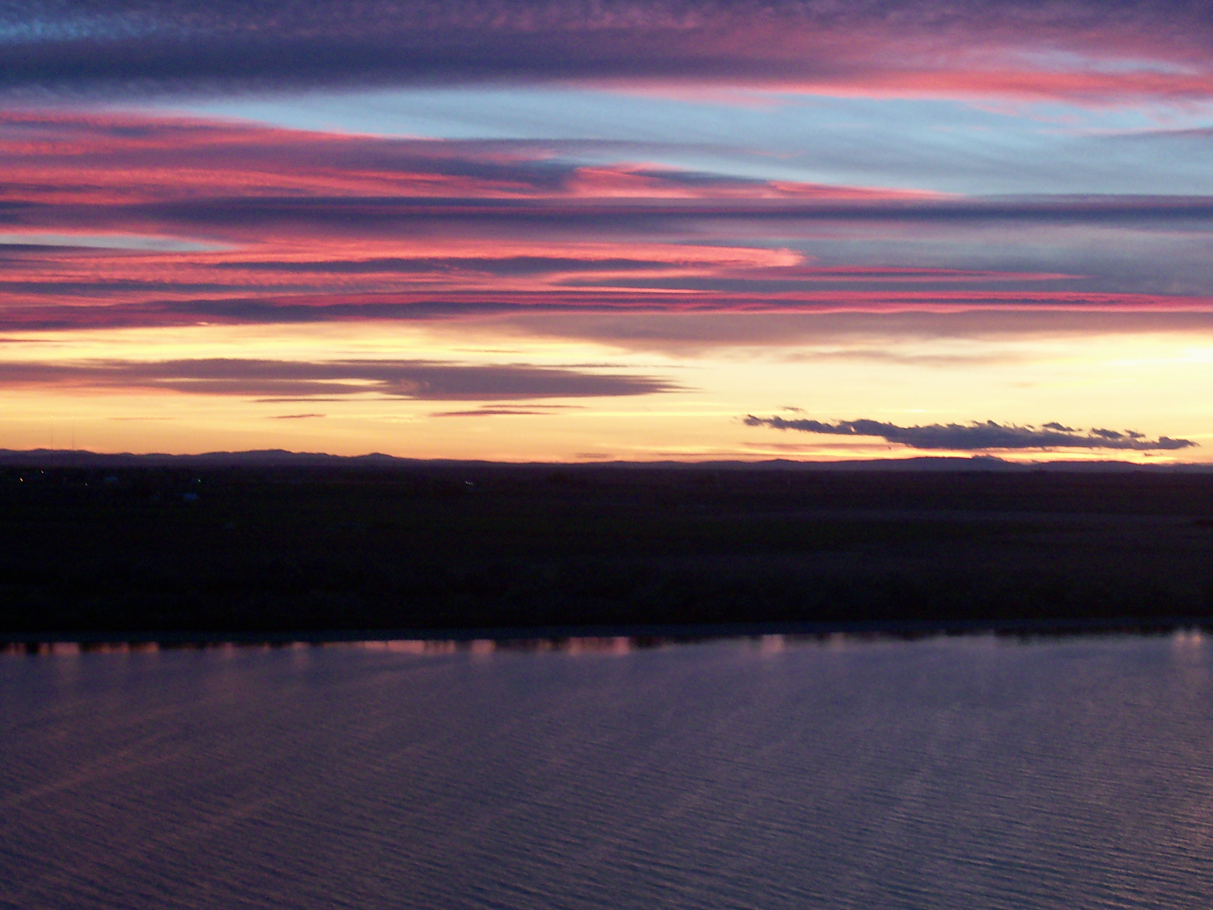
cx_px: 748
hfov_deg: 27.3
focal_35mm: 71
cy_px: 527
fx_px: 2488
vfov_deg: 20.7
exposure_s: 1/40
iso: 100
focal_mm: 9.3
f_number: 3.3
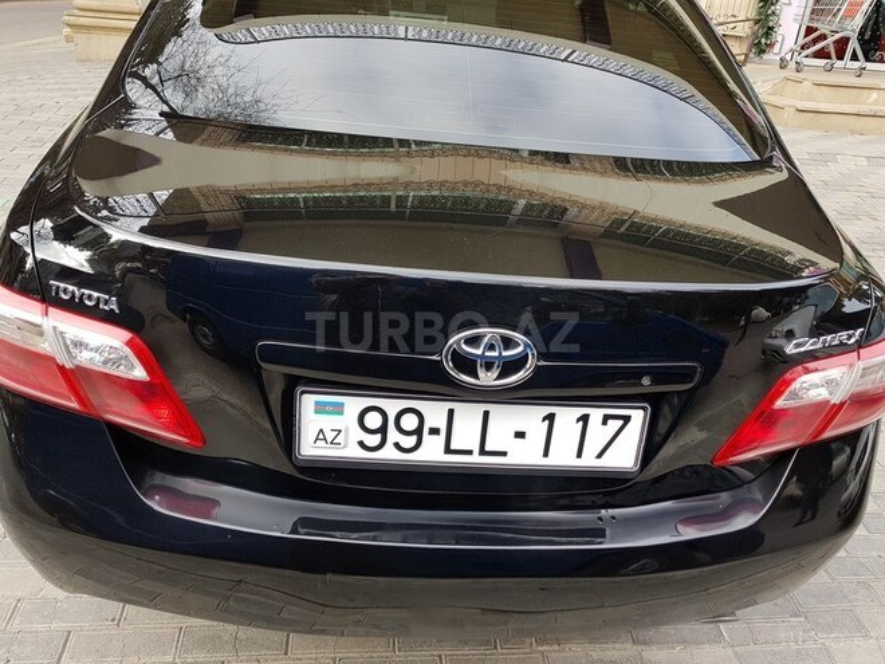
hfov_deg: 67.3
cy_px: 332
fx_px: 665
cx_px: 442
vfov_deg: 53.1
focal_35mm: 26
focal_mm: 4.2
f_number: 1.7
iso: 40
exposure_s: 1/157
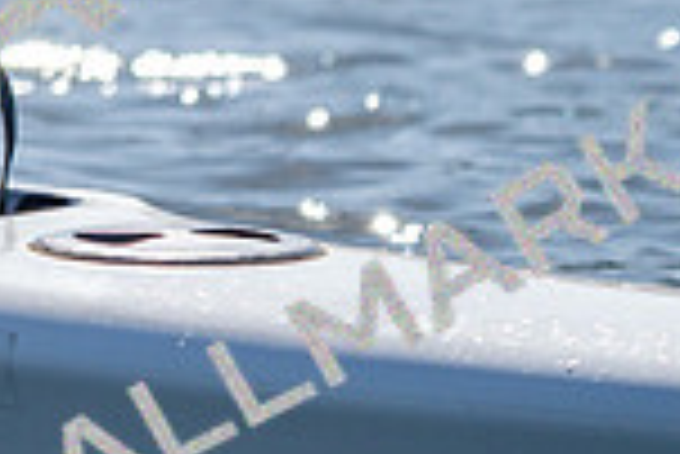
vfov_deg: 1.6
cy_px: -308
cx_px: -441
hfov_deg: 2.4
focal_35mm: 857
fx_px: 16203
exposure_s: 1/2000
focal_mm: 223
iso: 200
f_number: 5.6
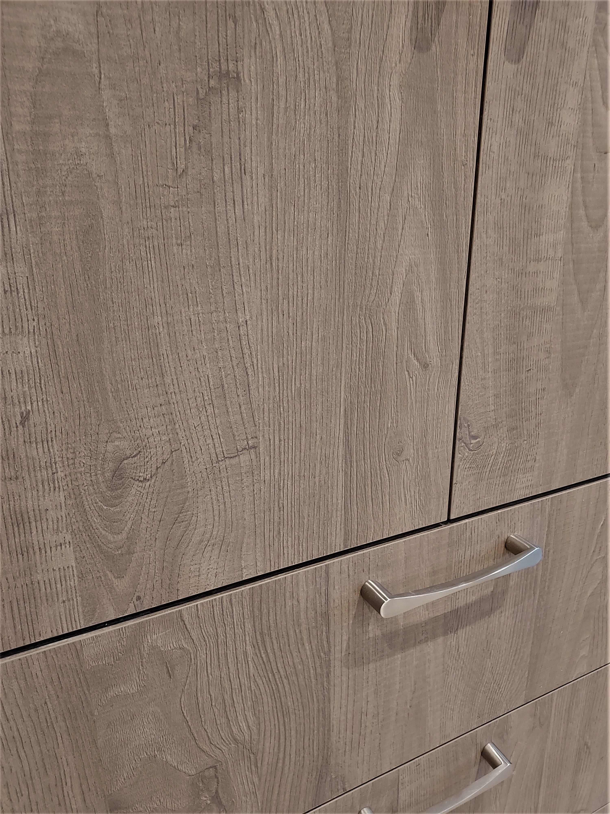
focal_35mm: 24
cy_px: 407
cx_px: 305
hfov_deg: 56.8
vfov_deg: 71.6
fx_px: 564
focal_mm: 4.6
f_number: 1.8
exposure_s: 1/33
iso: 320
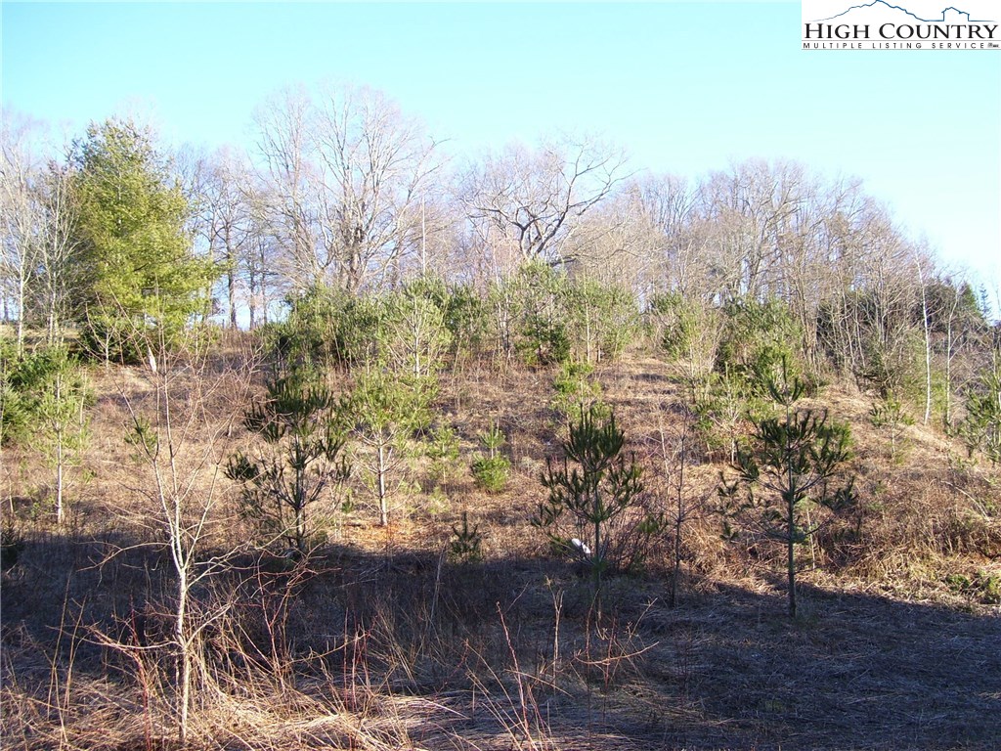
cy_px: 376
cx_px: 500
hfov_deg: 50.1
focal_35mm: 37
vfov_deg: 38.7
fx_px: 1070
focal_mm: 6
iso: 80
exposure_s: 1/250
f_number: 2.7
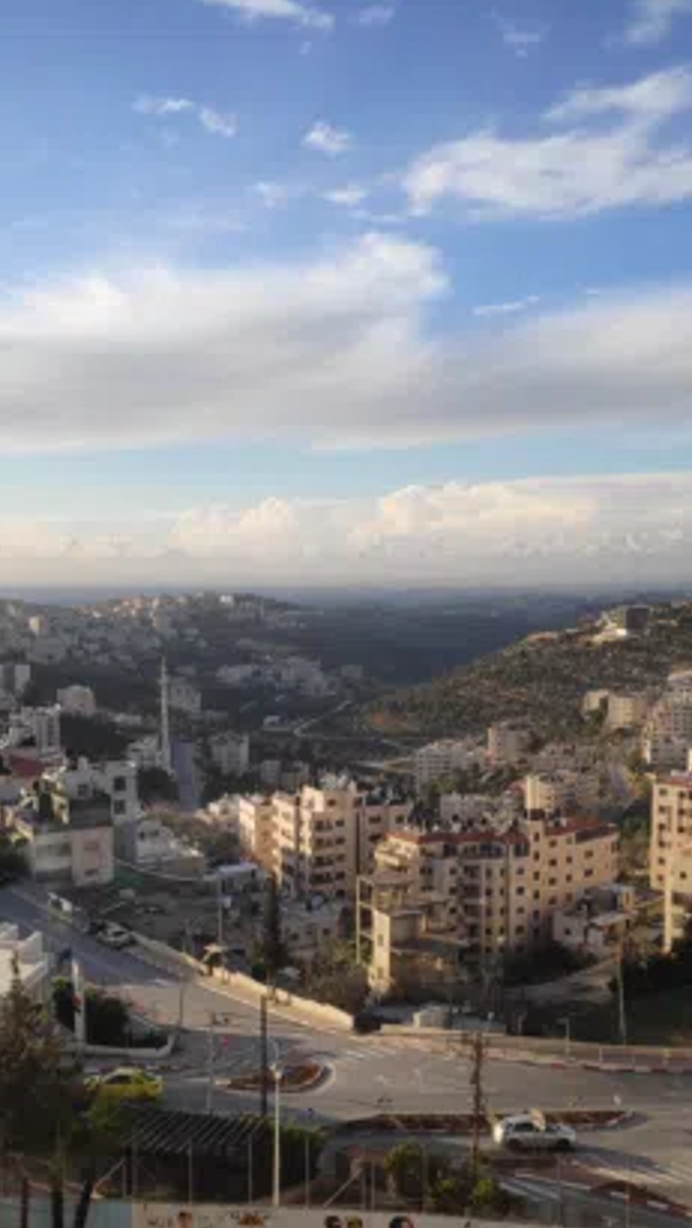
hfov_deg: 34.7
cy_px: 701
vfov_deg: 57.8
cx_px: 359
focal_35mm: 34
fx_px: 1108
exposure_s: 1/1352
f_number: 1.9
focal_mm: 3.94
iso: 100
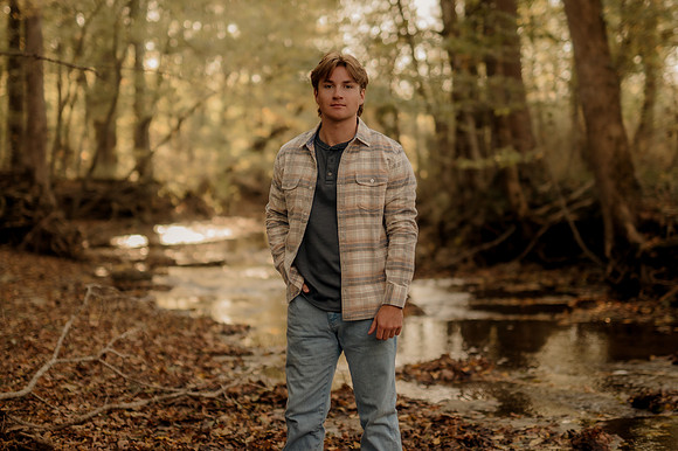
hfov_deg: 27.0
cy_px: 226
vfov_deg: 18.2
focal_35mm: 75
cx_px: 339
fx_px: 1412
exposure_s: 1/320
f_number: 1.4
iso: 200
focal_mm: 50
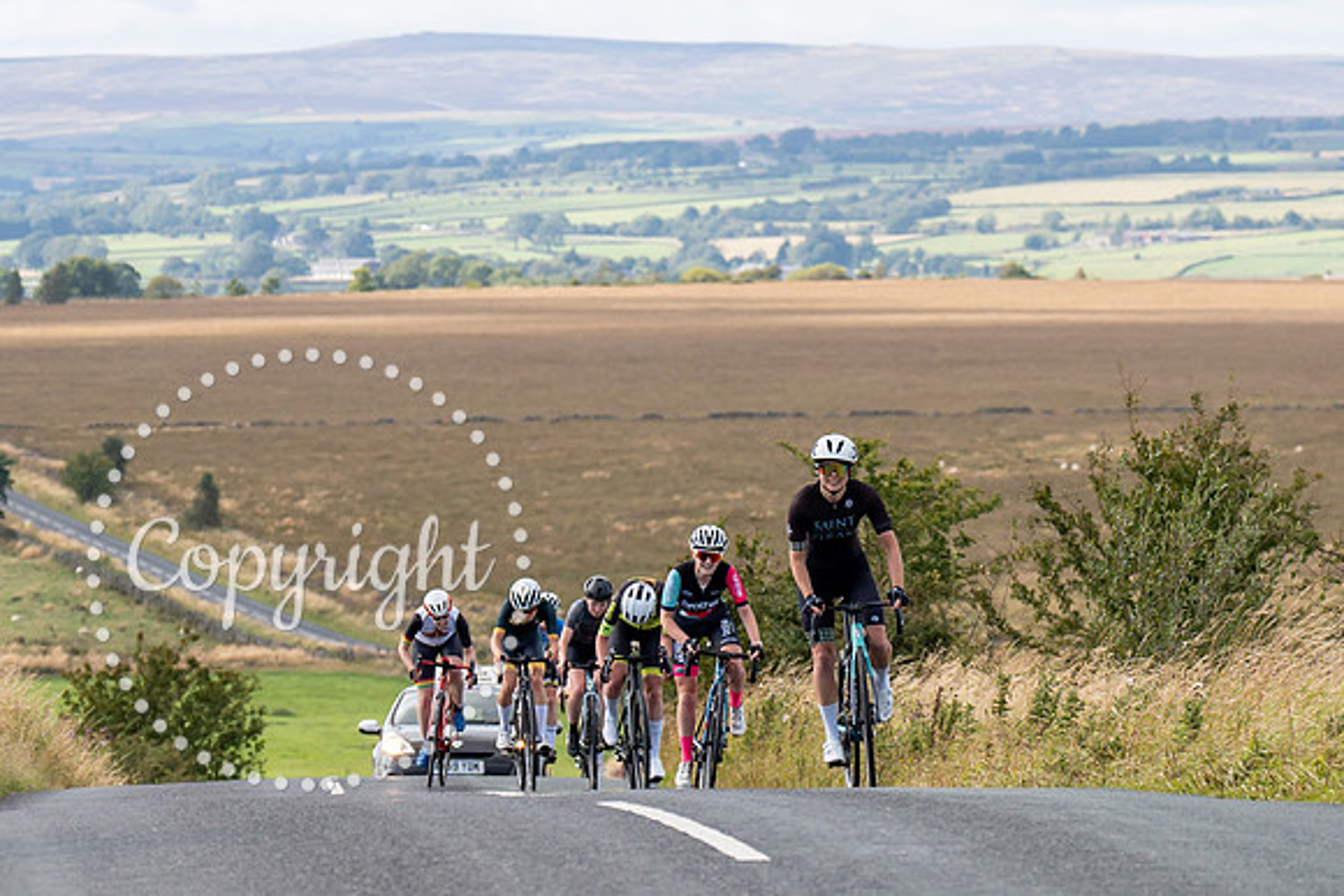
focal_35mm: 270
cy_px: 353
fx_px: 10066
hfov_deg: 7.6
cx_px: 846
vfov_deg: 5.1
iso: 100
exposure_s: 1/800
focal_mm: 108
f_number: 4
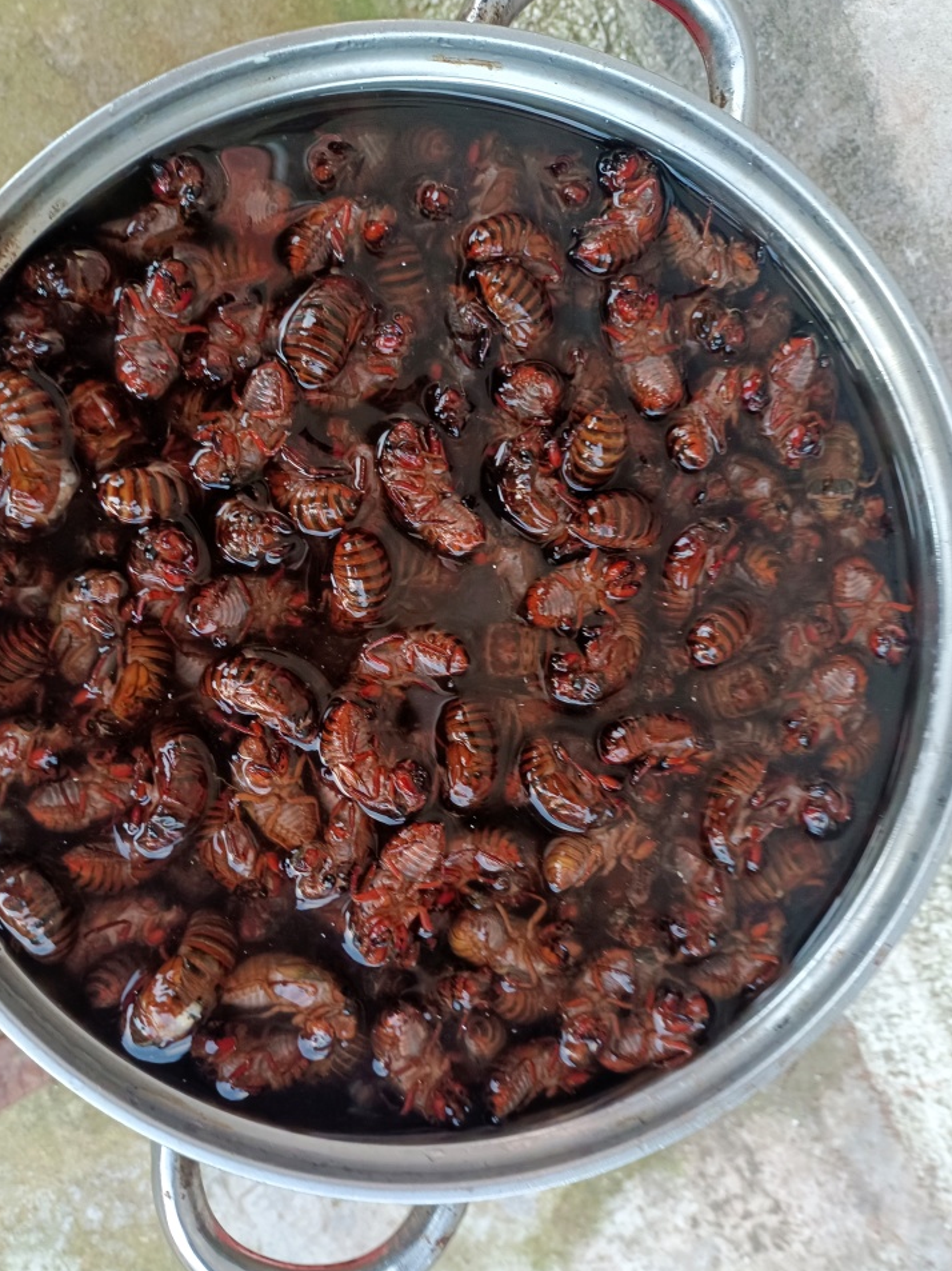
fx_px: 1027
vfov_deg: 63.4
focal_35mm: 28
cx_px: 427
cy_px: 686
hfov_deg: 49.6
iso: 2079
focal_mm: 4.71
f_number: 1.79
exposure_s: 1/25
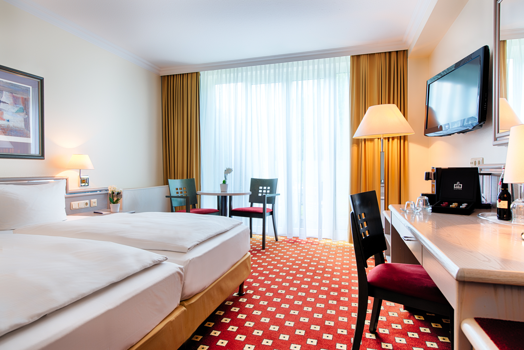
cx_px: 262
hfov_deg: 81.2
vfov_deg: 59.5
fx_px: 306
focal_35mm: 21
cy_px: 175
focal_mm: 21
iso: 100
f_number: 8
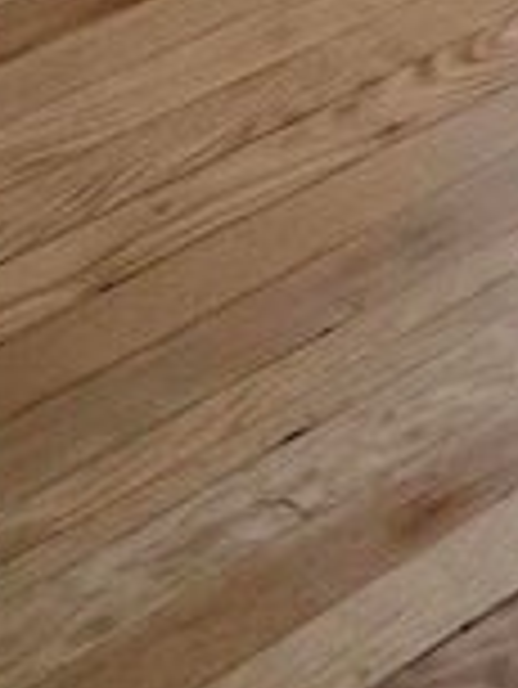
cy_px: -1039
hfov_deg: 9.1
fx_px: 3068
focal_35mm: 154
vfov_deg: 10.7
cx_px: 1013
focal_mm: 6.3
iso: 160
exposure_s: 1/180
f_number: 1.7
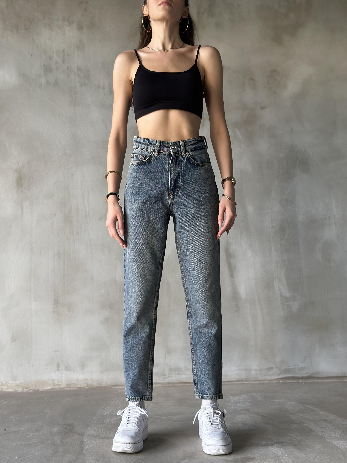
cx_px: 174
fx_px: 642
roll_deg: +0.4
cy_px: 232
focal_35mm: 48
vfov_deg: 39.7
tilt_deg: +3.2
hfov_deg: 30.3
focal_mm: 6.86
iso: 125
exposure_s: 1/60
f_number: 1.78
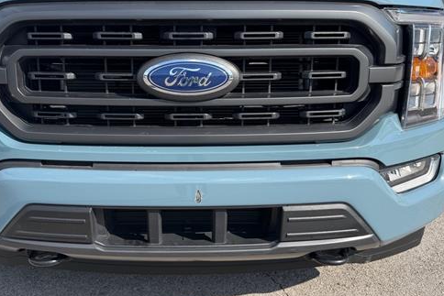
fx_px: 407
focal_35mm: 33
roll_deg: -1.9
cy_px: 130
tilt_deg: -8.5
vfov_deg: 39.9
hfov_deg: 57.0
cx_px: 188
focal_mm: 6.76
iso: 80
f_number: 1.78
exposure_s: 1/2053
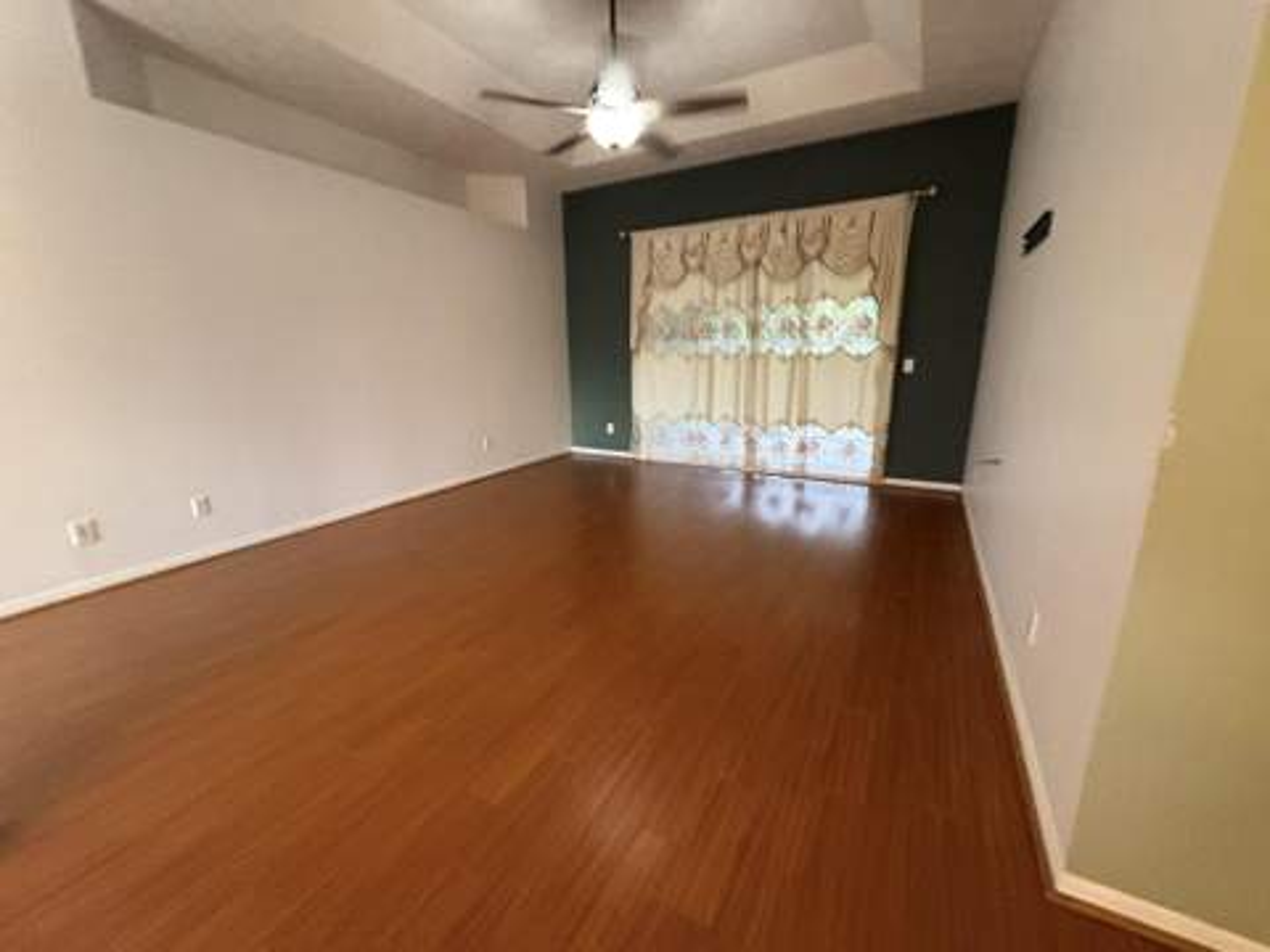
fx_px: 514
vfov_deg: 85.7
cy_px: 476
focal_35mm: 14
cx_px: 635
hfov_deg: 102.1
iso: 640
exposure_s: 1/60
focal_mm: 2.22
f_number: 2.2
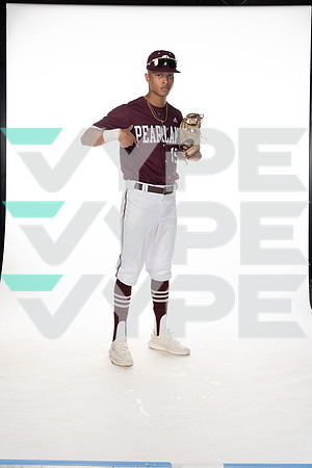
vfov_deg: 40.3
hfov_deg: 27.5
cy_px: 234
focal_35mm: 49
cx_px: 156
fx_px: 637
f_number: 6.3
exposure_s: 1/250
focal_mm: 49
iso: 400
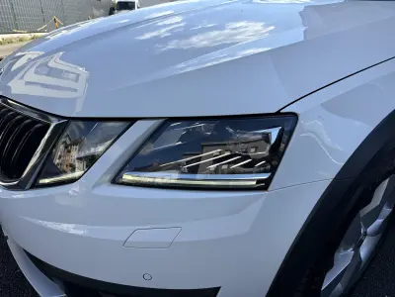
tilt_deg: -21.3
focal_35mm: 24
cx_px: 198
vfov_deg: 56.8
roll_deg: +0.2
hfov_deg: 71.6
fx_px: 274
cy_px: 148
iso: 80
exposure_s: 1/1949
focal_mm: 6.76
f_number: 1.78
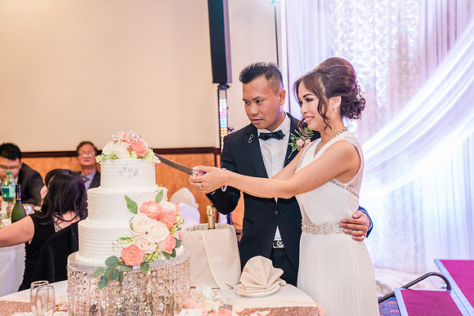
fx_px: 645
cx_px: 237
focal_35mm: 49
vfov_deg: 27.5
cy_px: 158
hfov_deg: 40.3
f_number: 2.8
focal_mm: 49
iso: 1000
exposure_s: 1/125
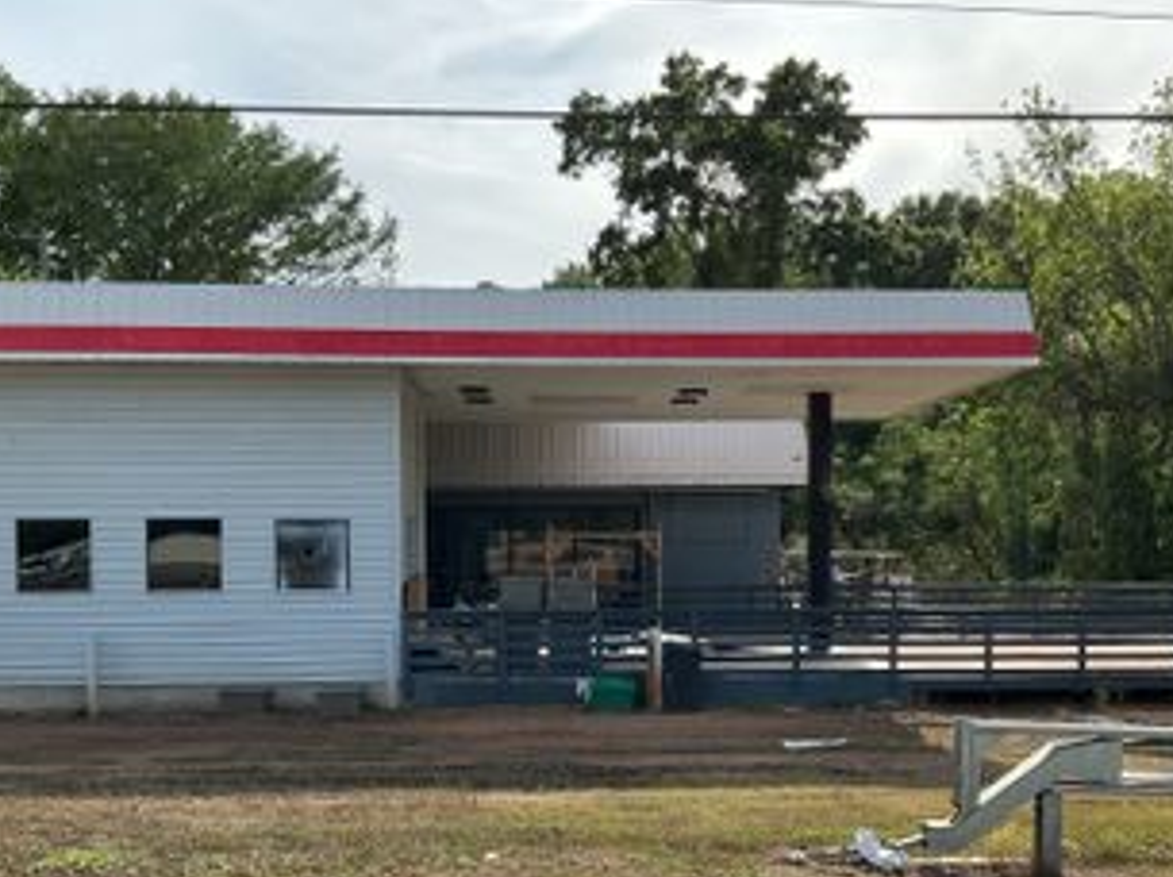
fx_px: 1388
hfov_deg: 45.8
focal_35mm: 41
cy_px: 587
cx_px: 629
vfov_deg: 34.7
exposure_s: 1/1279
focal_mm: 3
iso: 25
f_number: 1.8
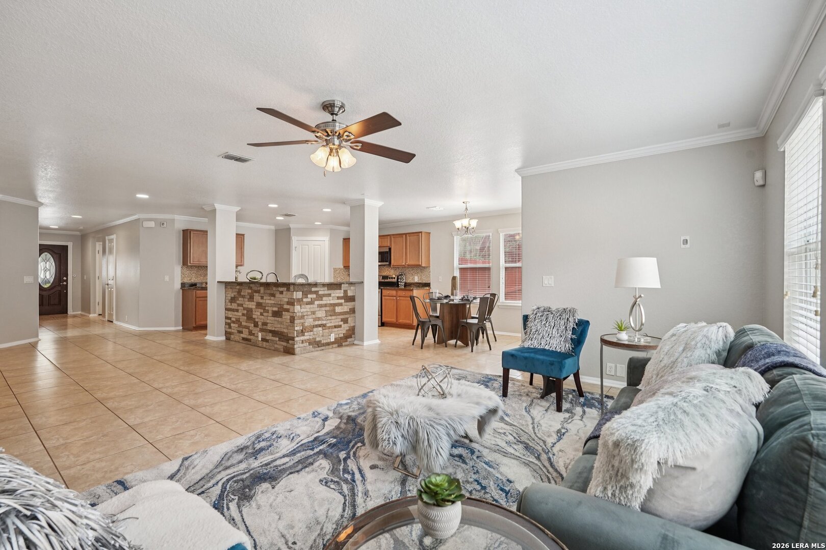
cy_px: 275
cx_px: 413
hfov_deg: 96.7
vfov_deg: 73.7
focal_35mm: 16
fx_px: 367
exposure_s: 1/30
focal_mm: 16
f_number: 8
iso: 320
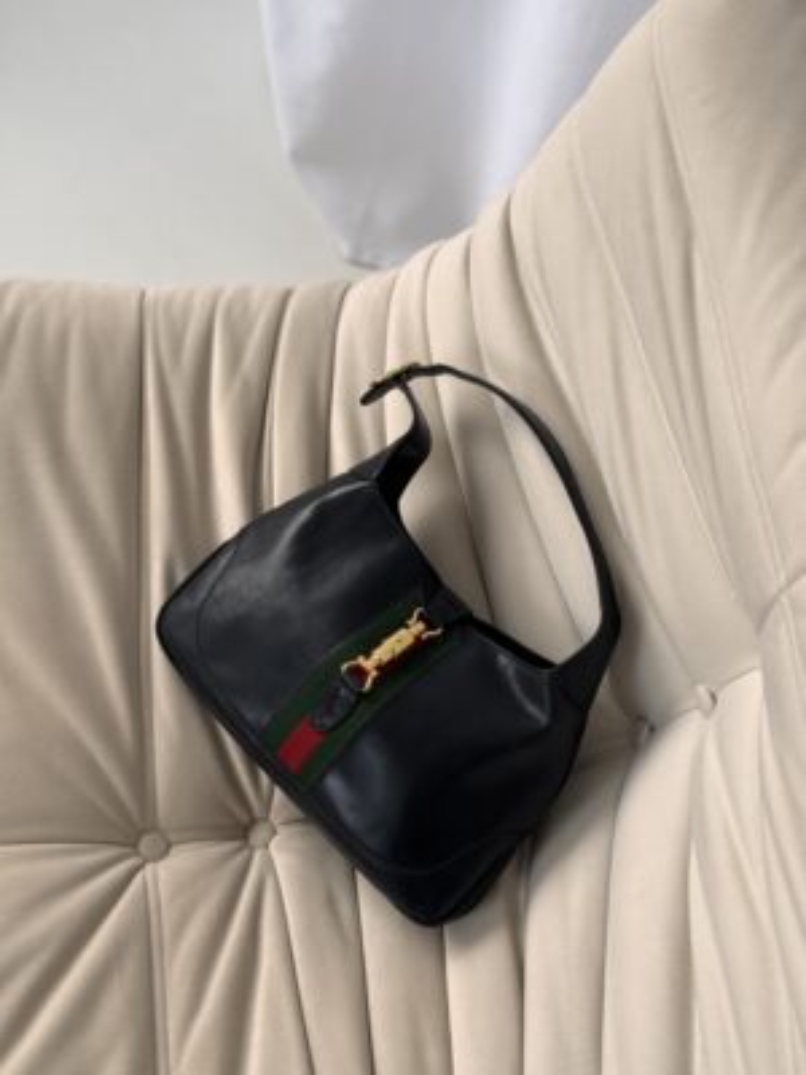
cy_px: 538
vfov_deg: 39.7
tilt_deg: -64.3
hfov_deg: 30.3
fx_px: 1490
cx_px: 403
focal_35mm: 48
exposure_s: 1/204
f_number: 1.78
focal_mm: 6.76
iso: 50
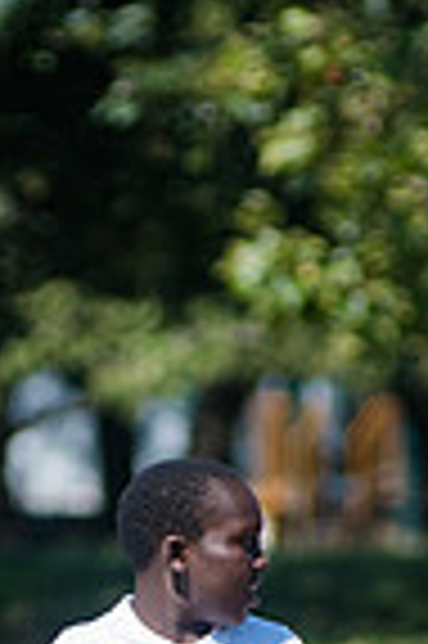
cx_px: 188
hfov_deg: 1.2
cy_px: 885
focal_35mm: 1179
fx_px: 21075
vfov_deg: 1.8
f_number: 4
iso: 200
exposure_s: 1/1600
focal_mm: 200
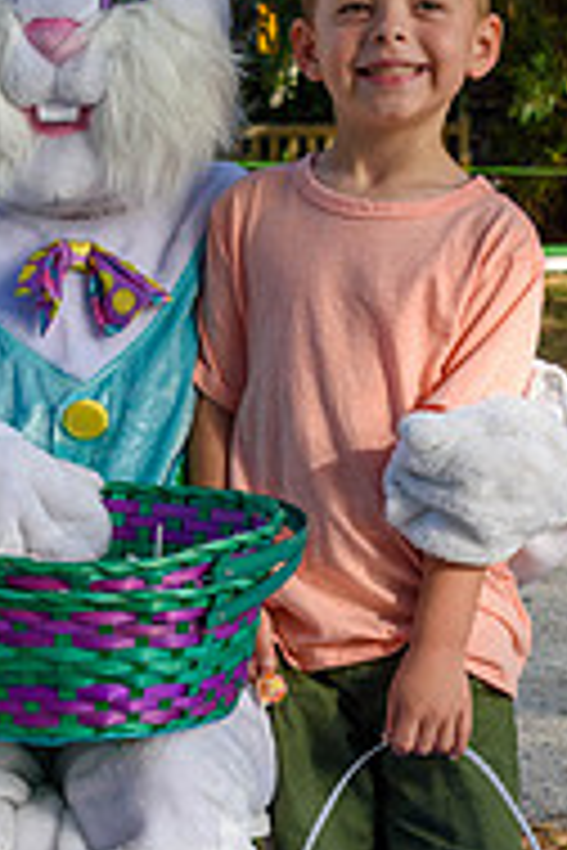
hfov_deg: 8.4
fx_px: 3874
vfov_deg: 12.5
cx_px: 148
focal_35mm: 164
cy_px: 589
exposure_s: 1/250
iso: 360
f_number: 8
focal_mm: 46
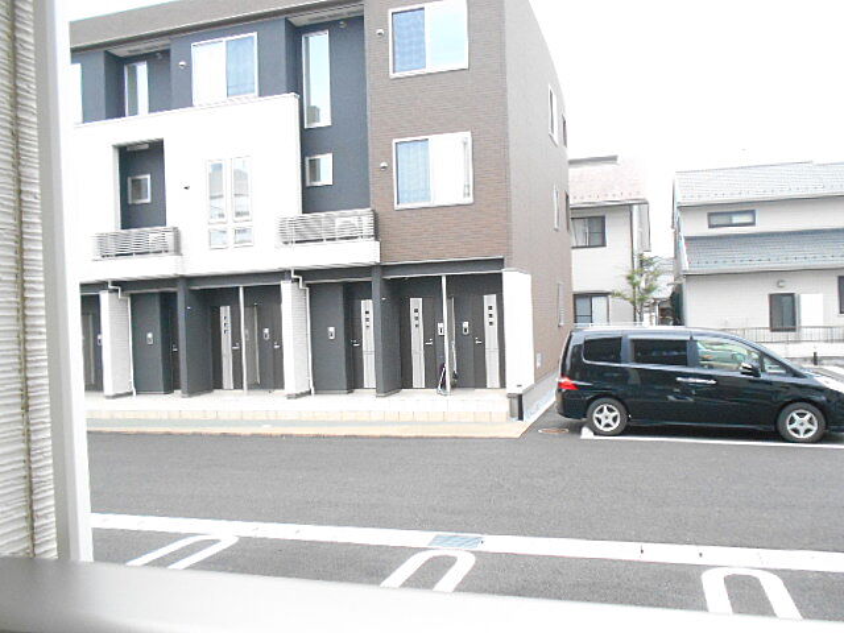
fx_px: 731
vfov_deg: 46.8
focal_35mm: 30
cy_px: 316
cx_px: 422
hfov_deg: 60.0
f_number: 3.4
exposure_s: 1/200
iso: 800
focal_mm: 5.1
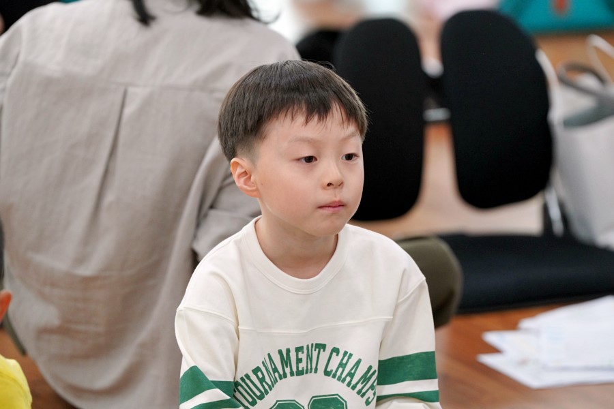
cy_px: 204
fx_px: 3411
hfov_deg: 10.3
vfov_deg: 6.9
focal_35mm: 200
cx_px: 307
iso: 3200
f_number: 4
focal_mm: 200
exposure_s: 1/250
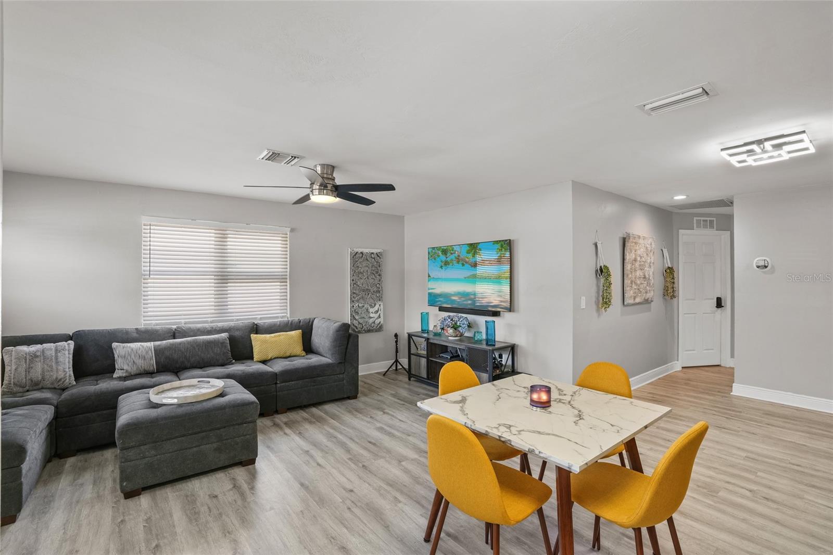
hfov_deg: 96.7
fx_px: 370
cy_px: 278
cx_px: 416
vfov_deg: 73.7
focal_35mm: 16
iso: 400
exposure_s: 1/10
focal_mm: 16
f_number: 9
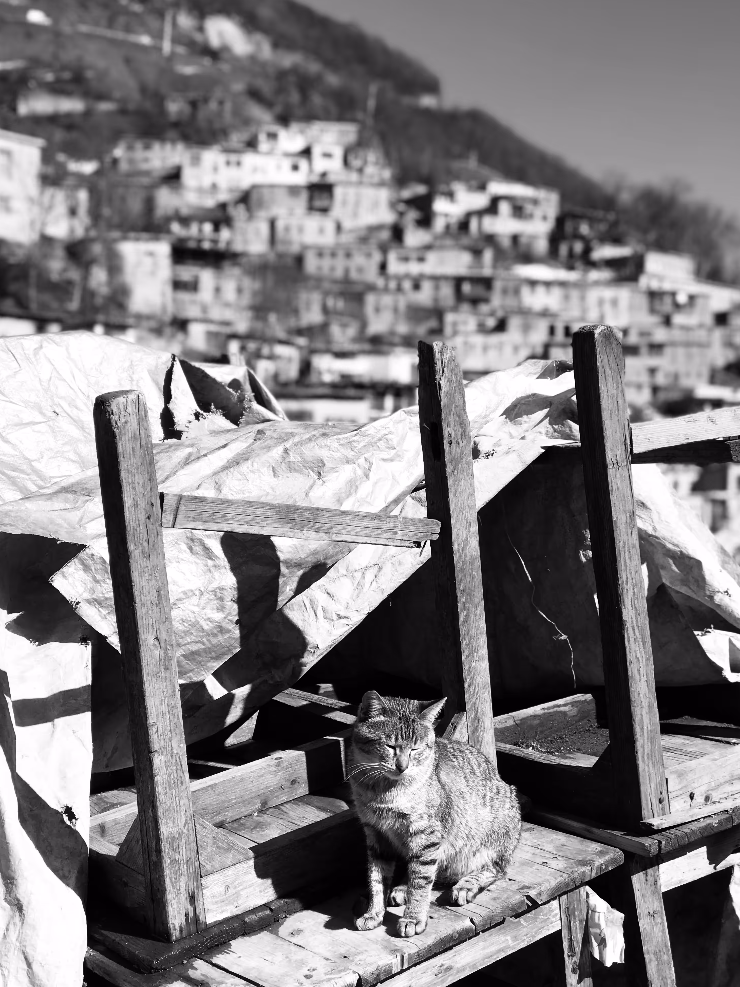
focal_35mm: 59
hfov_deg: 24.8
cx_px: 368
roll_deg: -1.3
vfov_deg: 32.7
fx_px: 1682
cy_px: 488
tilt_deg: -0.6
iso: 20
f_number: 2.8
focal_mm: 6.6
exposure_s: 1/1259
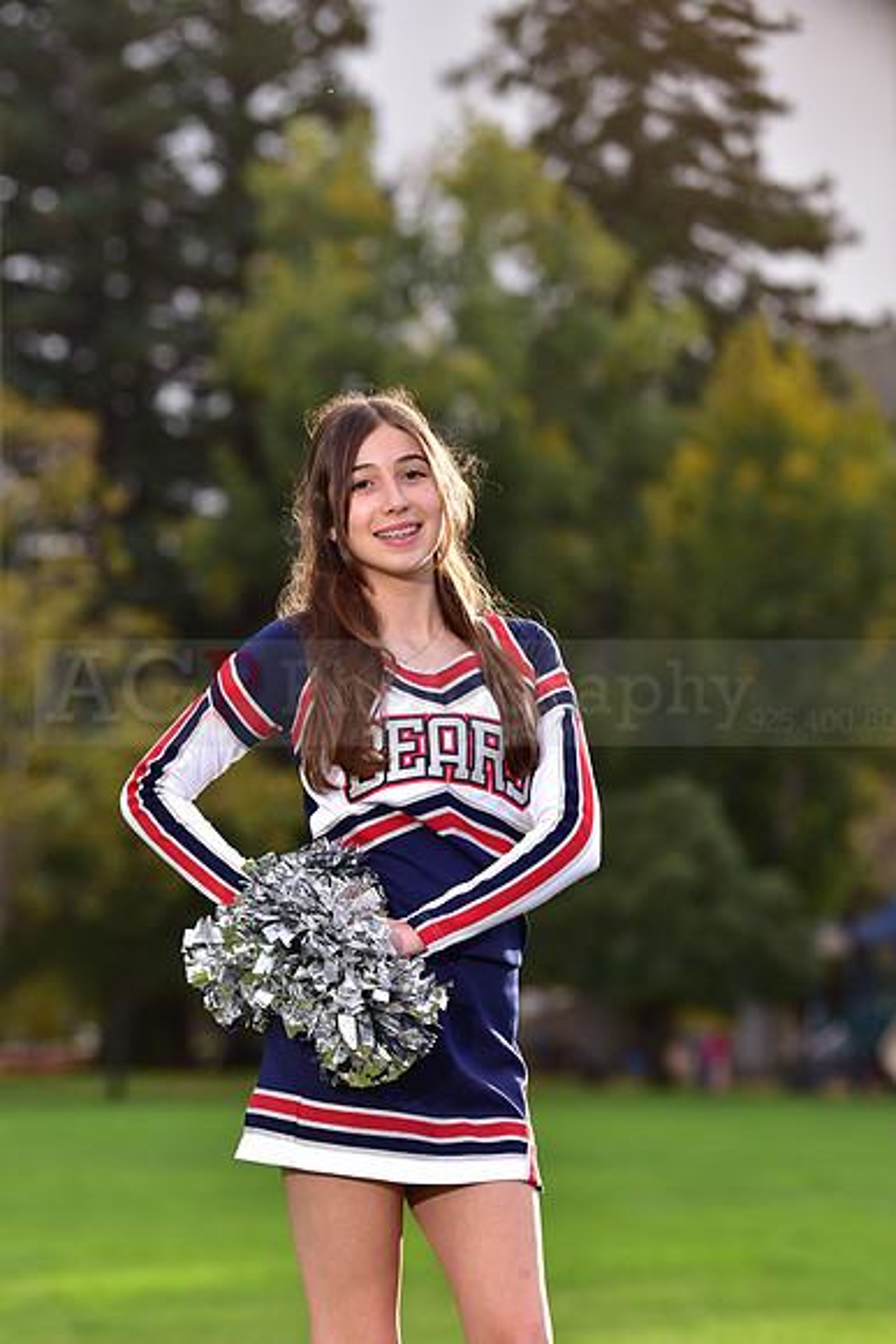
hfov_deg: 9.5
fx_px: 5410
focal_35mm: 145
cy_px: 672
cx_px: 448
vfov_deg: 14.2
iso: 160
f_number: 4.5
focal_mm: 145
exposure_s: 1/250
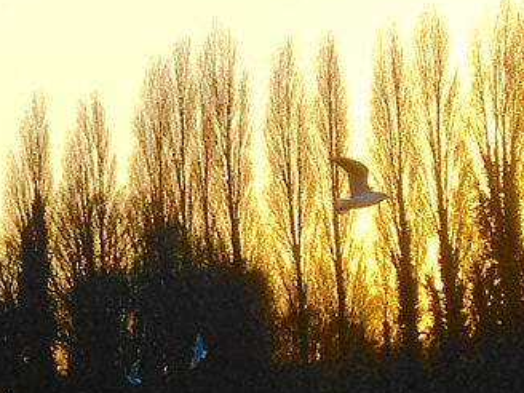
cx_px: -395
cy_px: 297
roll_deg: +2.0
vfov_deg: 9.2
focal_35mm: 161
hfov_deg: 11.5
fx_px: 2437
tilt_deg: +1.7
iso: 50
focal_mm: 4.12
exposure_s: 1/1427
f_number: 2.4
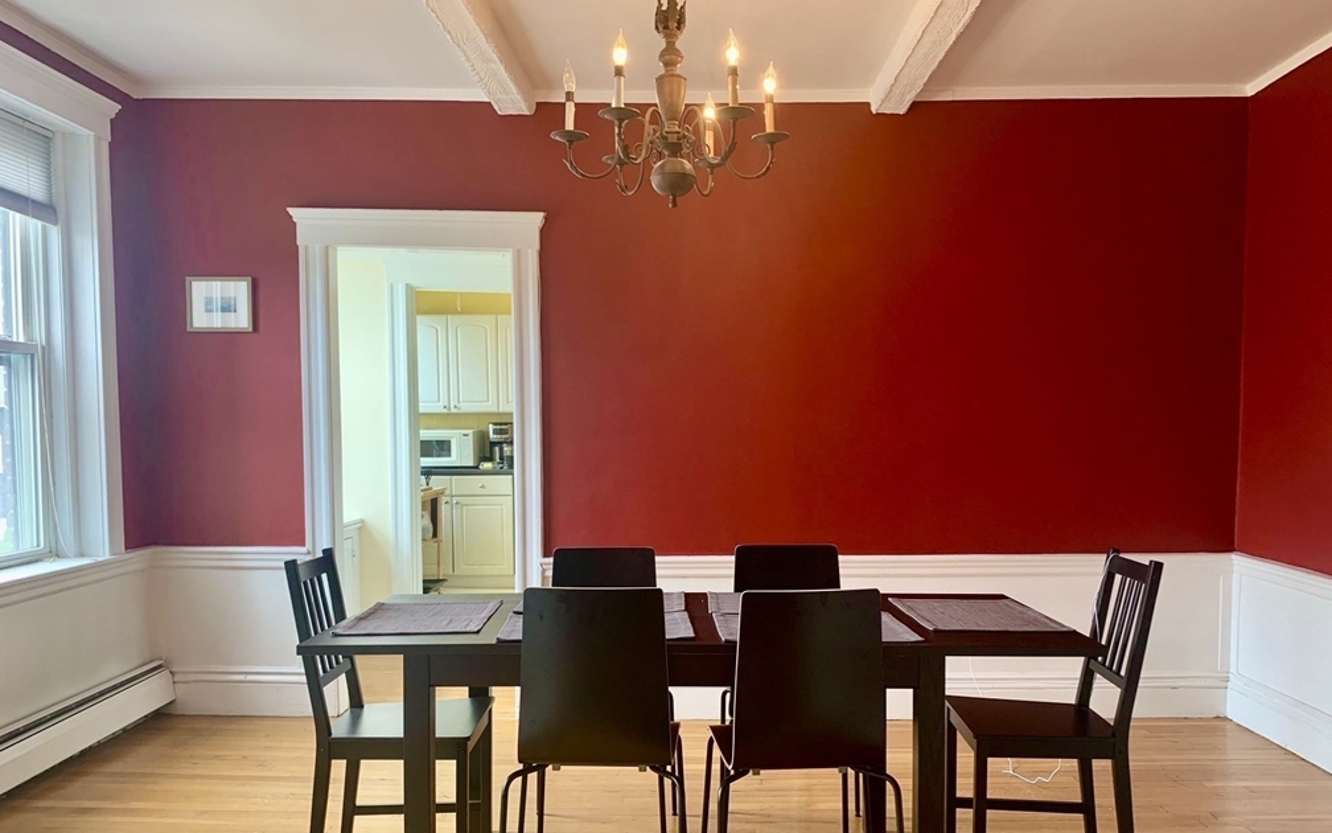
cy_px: 500
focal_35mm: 28
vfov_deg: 44.3
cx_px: 673
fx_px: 1016
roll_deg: -0.3
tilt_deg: -3.5
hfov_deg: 66.5
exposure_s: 1/60
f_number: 1.8
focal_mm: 4.25
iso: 80
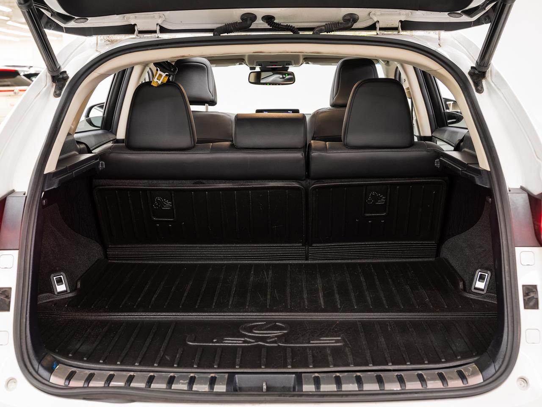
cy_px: 204
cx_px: 271
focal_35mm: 45
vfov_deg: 32.2
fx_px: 705
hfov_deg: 42.1
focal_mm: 41.6
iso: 100
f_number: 5.6
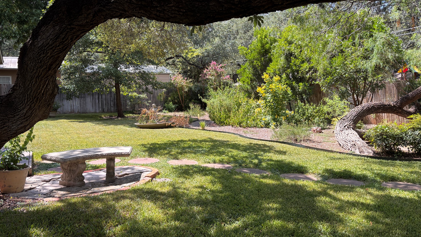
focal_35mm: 29
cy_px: 101
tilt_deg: -2.0
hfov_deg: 66.1
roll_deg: +1.2
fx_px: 324
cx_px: 213
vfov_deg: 40.1
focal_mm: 5.96
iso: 50
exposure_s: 1/675
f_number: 1.6
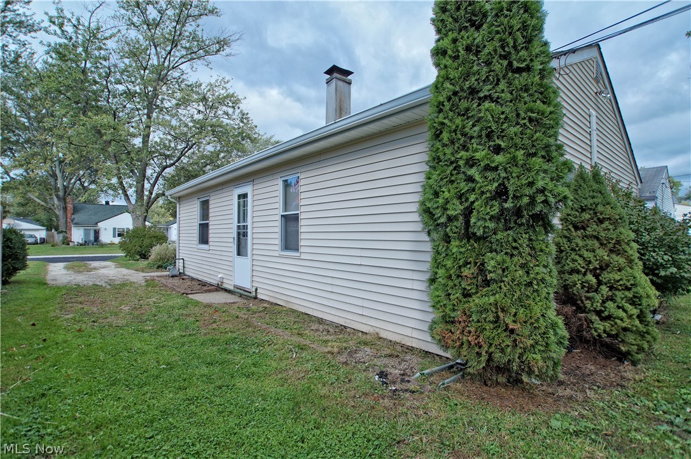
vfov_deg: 72.0
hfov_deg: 95.0
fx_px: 316
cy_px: 230
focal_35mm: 16
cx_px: 346
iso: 100
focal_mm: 11
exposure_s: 1/320
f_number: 4.5
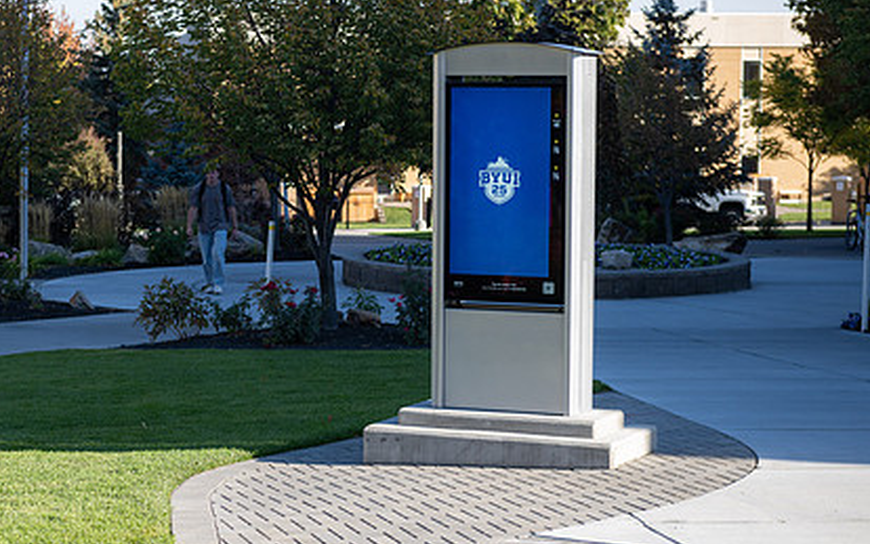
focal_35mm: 100
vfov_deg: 13.1
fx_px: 2372
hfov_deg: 20.7
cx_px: 290
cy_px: 297
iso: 125
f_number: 4
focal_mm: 70
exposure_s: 1/400
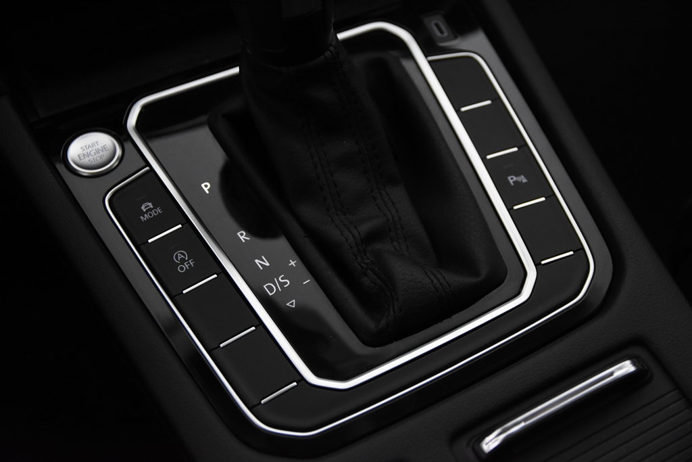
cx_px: 346
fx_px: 1096
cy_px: 231
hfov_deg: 35.0
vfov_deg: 23.8
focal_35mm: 57
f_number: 3.5
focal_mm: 38
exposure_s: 1/60
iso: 2800
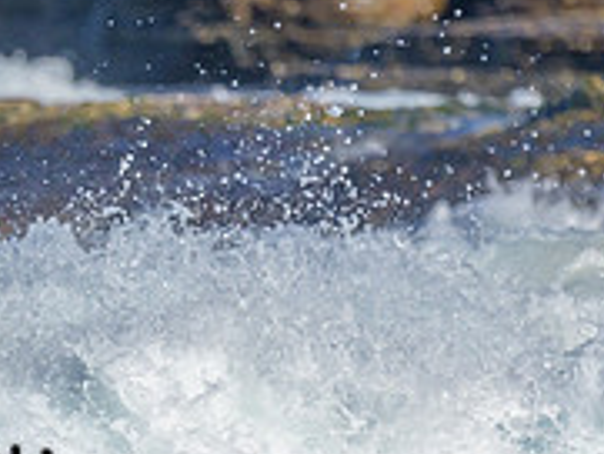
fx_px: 58876
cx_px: -276
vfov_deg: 0.4
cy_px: 564
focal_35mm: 3372
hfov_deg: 0.6
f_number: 6.3
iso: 280
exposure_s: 1/2000
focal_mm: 800
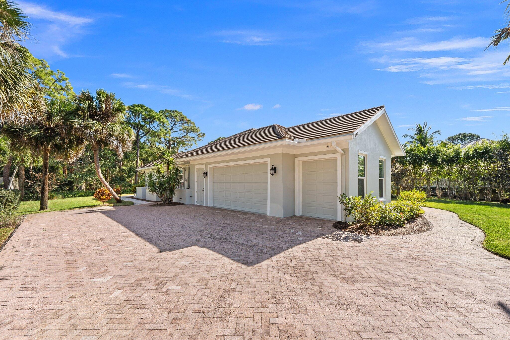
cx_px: 255
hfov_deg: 100.4
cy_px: 170
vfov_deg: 77.3
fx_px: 212
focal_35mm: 15
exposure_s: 1/50
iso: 100
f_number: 9
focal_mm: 10
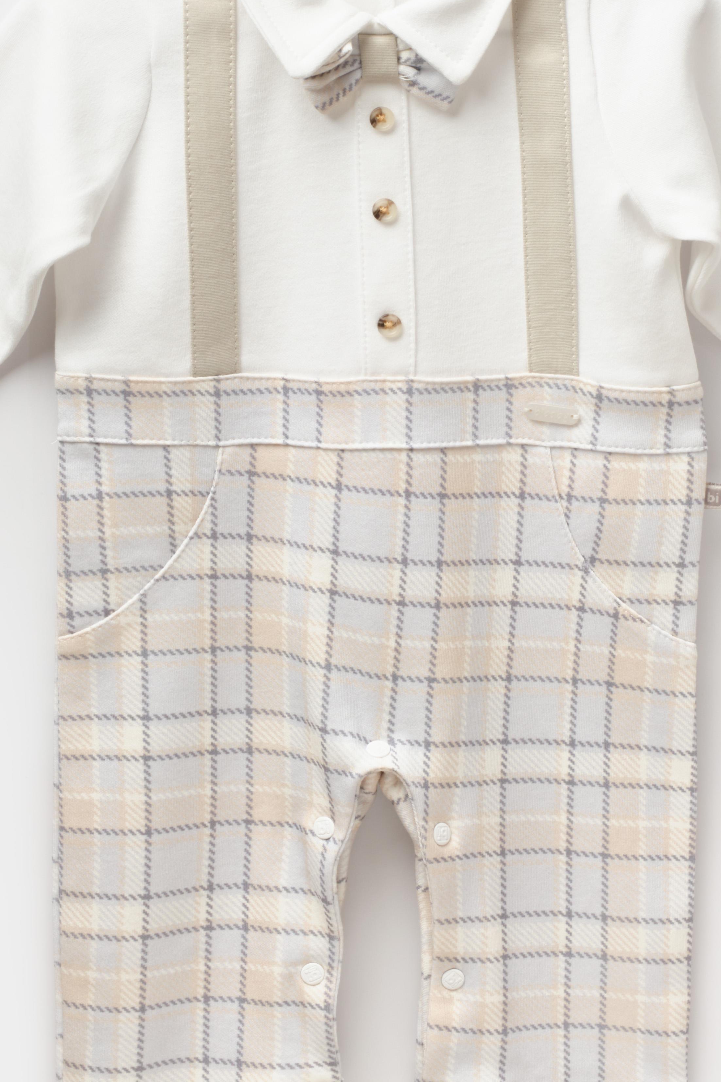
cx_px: 387
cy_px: 386
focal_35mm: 119
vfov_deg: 17.2
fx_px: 3575
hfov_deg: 11.5
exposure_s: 1/125
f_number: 13
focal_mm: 34.3
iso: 125
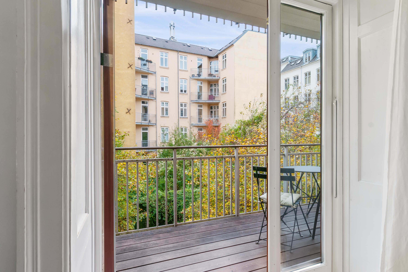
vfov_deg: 67.4
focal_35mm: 18
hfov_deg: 90.0
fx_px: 204
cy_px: 136
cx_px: 204
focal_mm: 12
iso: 250
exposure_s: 1/3.33
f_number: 10
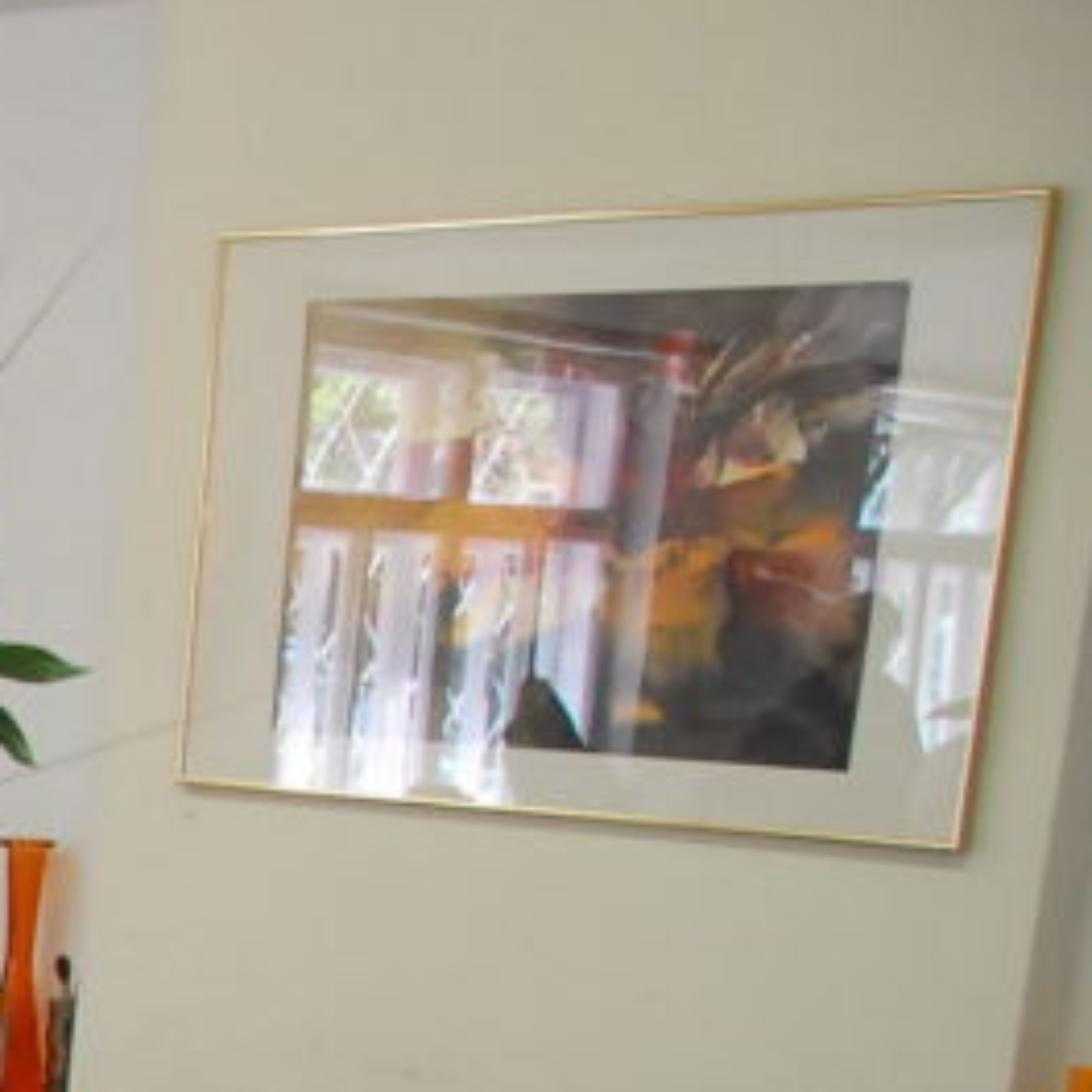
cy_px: 1210
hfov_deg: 16.1
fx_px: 3176
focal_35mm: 89
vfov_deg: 18.7
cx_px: -956
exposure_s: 1/60
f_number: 4
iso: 800
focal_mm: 18
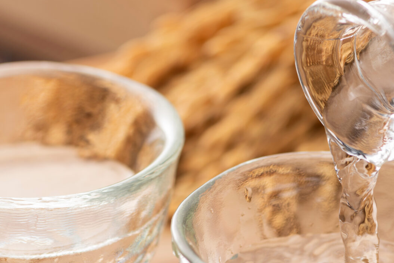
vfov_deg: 5.4
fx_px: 2791
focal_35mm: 255
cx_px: 230
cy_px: 168
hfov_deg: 8.1
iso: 50
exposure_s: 1/125
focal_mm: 105
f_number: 5.6
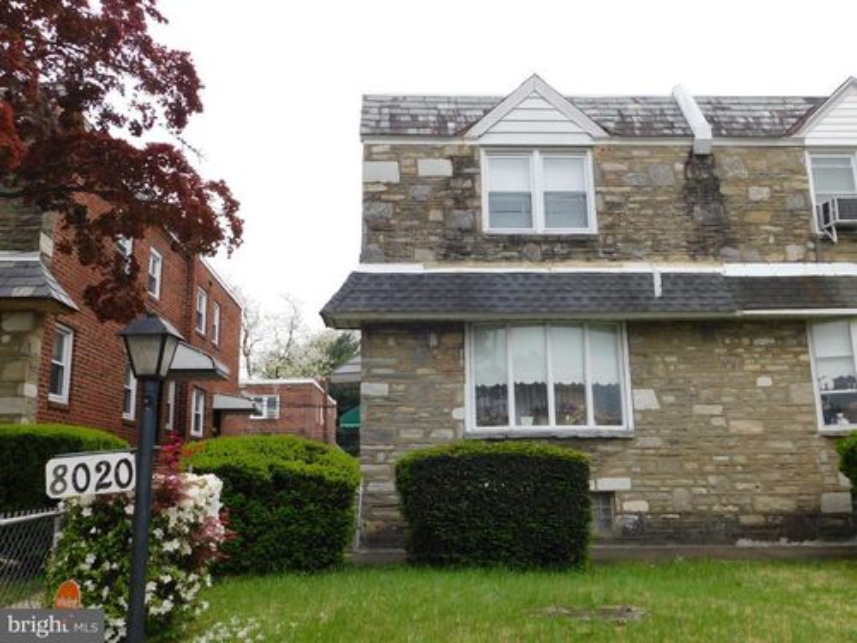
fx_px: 743
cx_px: 428
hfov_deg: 60.0
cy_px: 322
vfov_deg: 46.8
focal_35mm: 30
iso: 125
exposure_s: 1/640
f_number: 3.2
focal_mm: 5.3
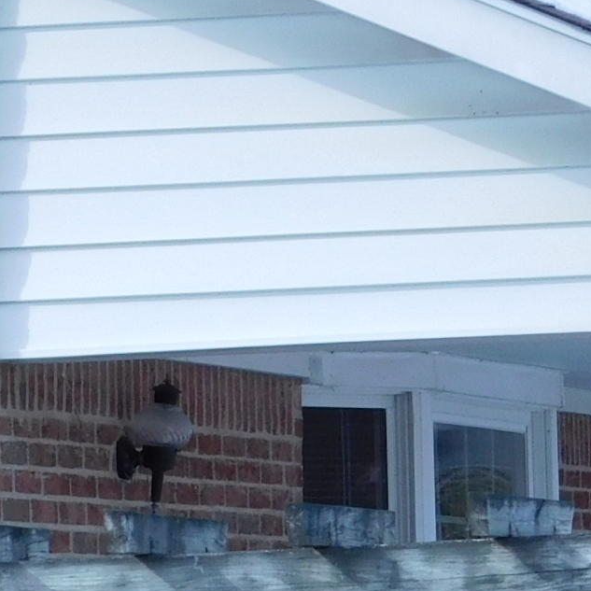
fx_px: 6471
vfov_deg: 5.2
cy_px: 549
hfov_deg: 5.2
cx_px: 726
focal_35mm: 335
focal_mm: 14.2
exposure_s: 1/400
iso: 125
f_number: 4.4
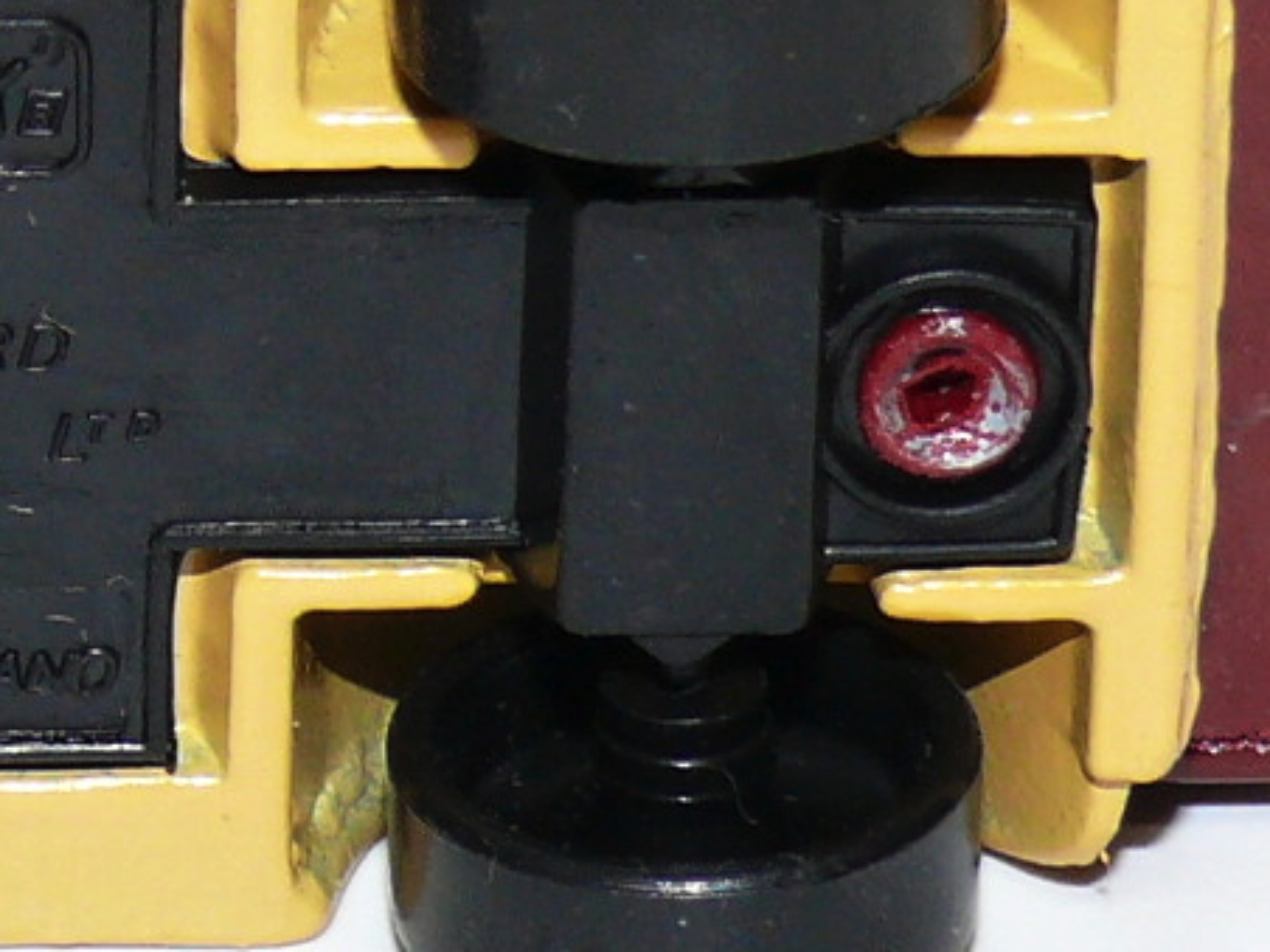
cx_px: -326
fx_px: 11300
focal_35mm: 308
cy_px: 53
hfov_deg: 6.4
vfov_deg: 4.8
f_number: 4
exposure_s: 1/30
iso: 100
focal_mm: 12.2
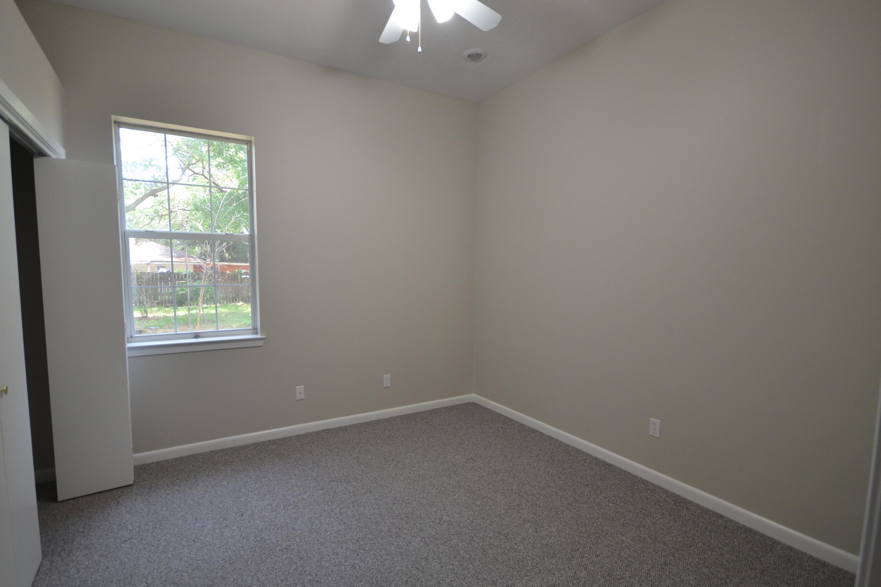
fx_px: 392
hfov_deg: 96.7
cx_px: 418
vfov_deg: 73.7
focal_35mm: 16
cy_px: 304
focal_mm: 10
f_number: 4
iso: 400
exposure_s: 1/60
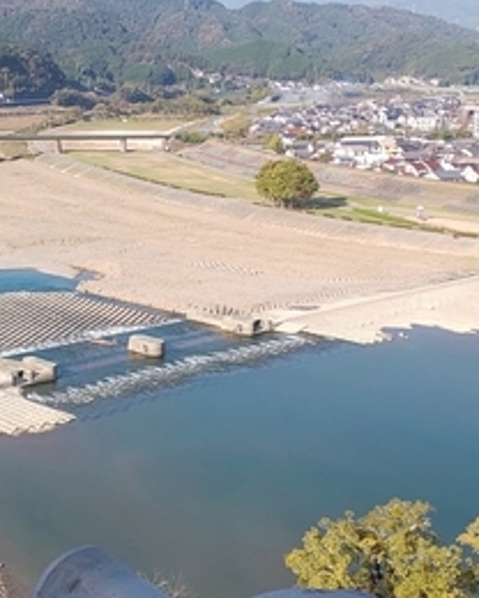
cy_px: 253
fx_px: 1063
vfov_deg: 31.4
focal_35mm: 60
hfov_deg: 25.4
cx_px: 205
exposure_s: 1/584
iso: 28
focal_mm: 3.45
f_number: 1.94
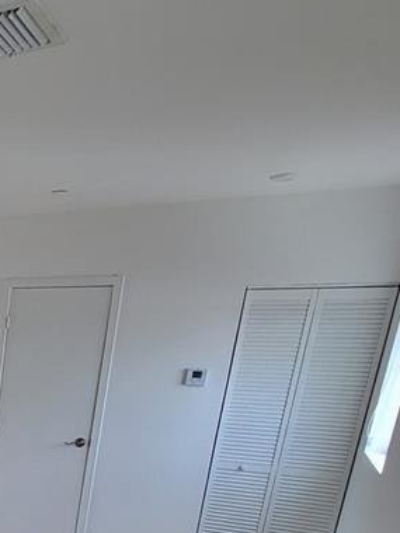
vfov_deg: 40.0
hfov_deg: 25.1
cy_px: 539
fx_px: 632
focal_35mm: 41
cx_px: -226
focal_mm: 2.2
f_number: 2.2
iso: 64
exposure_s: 1/120
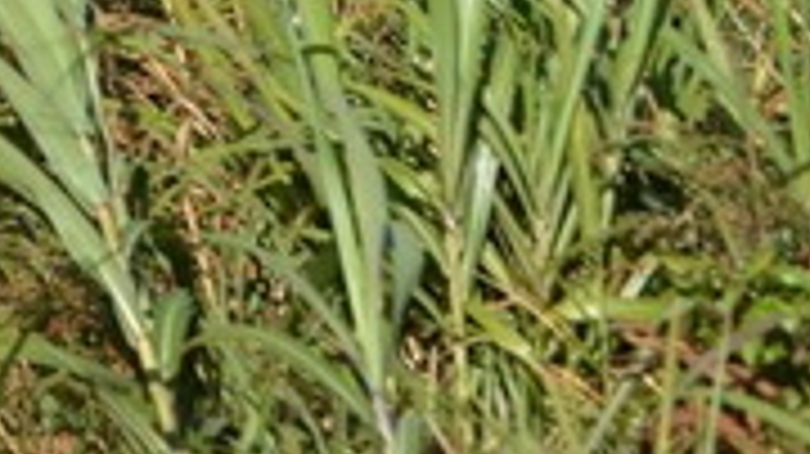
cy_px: -589
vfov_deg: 6.0
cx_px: -878
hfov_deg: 10.2
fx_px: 4164
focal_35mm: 194
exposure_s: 1/160
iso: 100
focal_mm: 42
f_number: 6.3
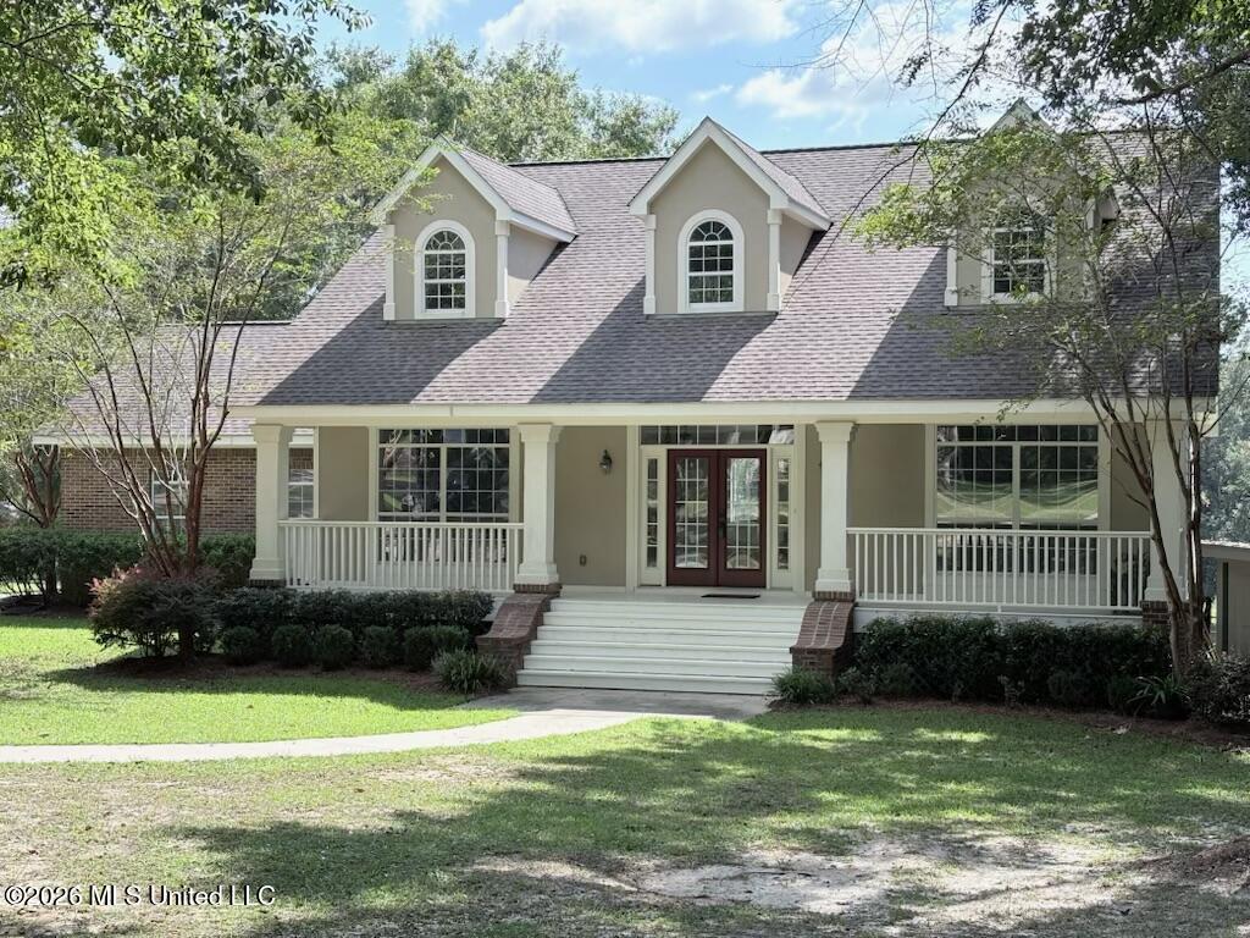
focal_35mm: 52
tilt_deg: +0.3
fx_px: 1878
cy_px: 469
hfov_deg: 36.8
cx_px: 625
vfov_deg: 28.0
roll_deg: +0.1
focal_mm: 5.96
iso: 50
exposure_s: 1/1065
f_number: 1.6
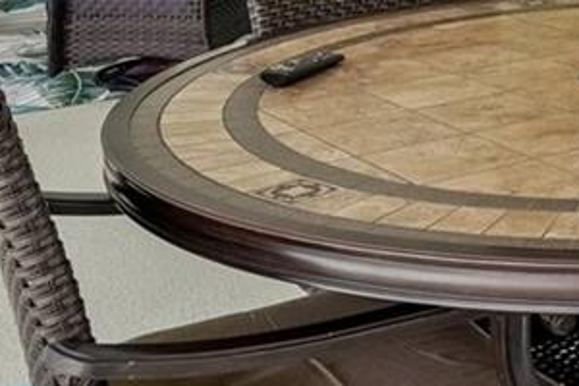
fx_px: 1287
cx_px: 728
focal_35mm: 80
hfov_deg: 22.9
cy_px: -207
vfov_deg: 15.6
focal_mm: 10
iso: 250
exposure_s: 1/30
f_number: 8
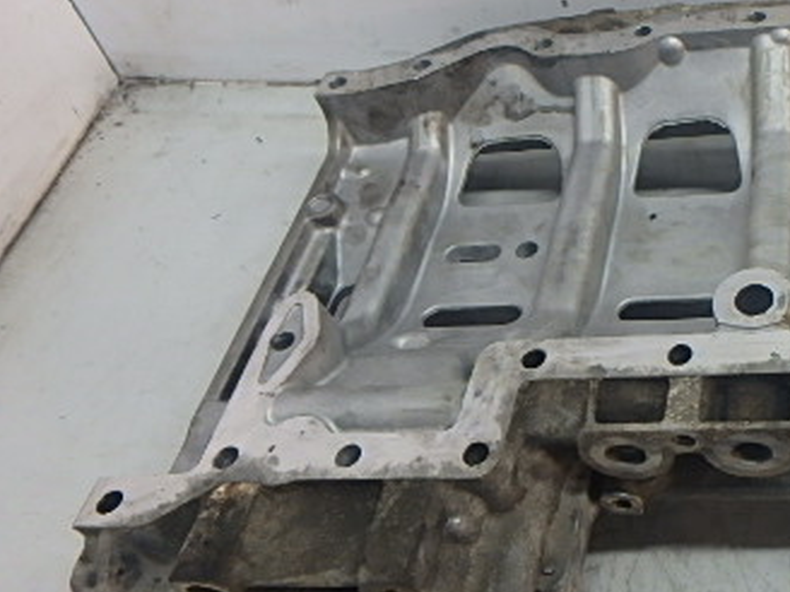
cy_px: 265
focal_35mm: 41
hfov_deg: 40.7
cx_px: 768
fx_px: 936
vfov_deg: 35.1
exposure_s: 1/40
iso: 200
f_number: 3.5
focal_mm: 3.7
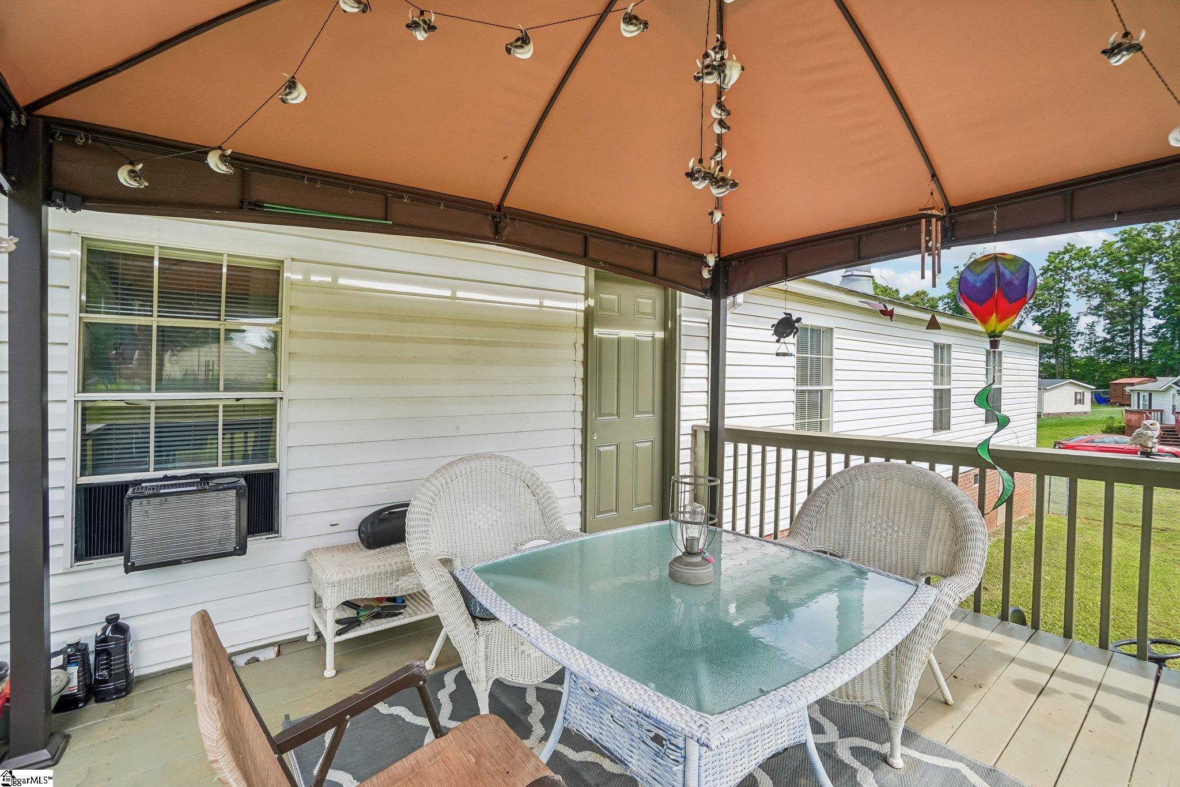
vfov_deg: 77.3
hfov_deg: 100.4
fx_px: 492
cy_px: 394
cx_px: 590
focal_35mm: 15
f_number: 8
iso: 100
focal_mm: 10
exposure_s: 1/160
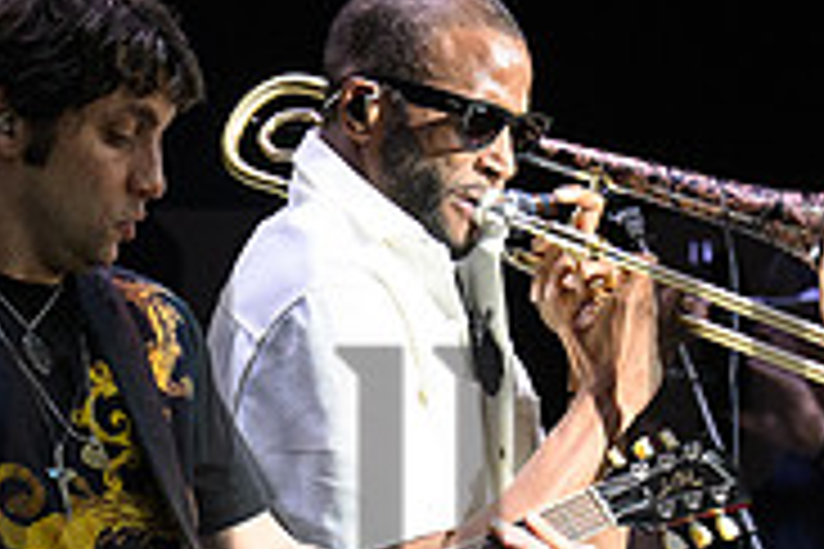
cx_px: 459
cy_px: 506
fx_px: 21789
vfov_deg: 1.4
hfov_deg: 2.2
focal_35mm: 952
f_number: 6.3
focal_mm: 200
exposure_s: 1/125
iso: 3200
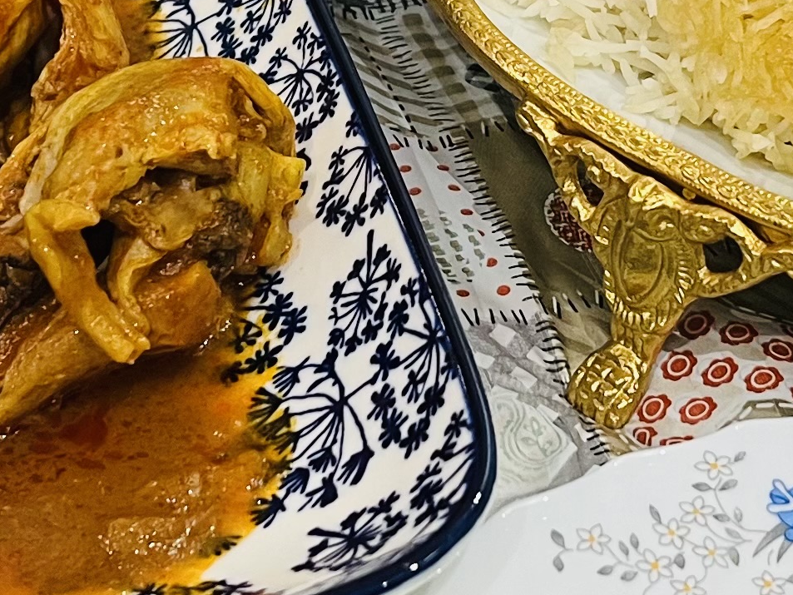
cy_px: 109
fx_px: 2520
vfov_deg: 13.4
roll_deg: -1.3
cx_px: 452
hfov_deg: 17.9
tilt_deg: -33.9
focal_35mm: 110
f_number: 1.5
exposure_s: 1/50
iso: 200
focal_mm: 5.7
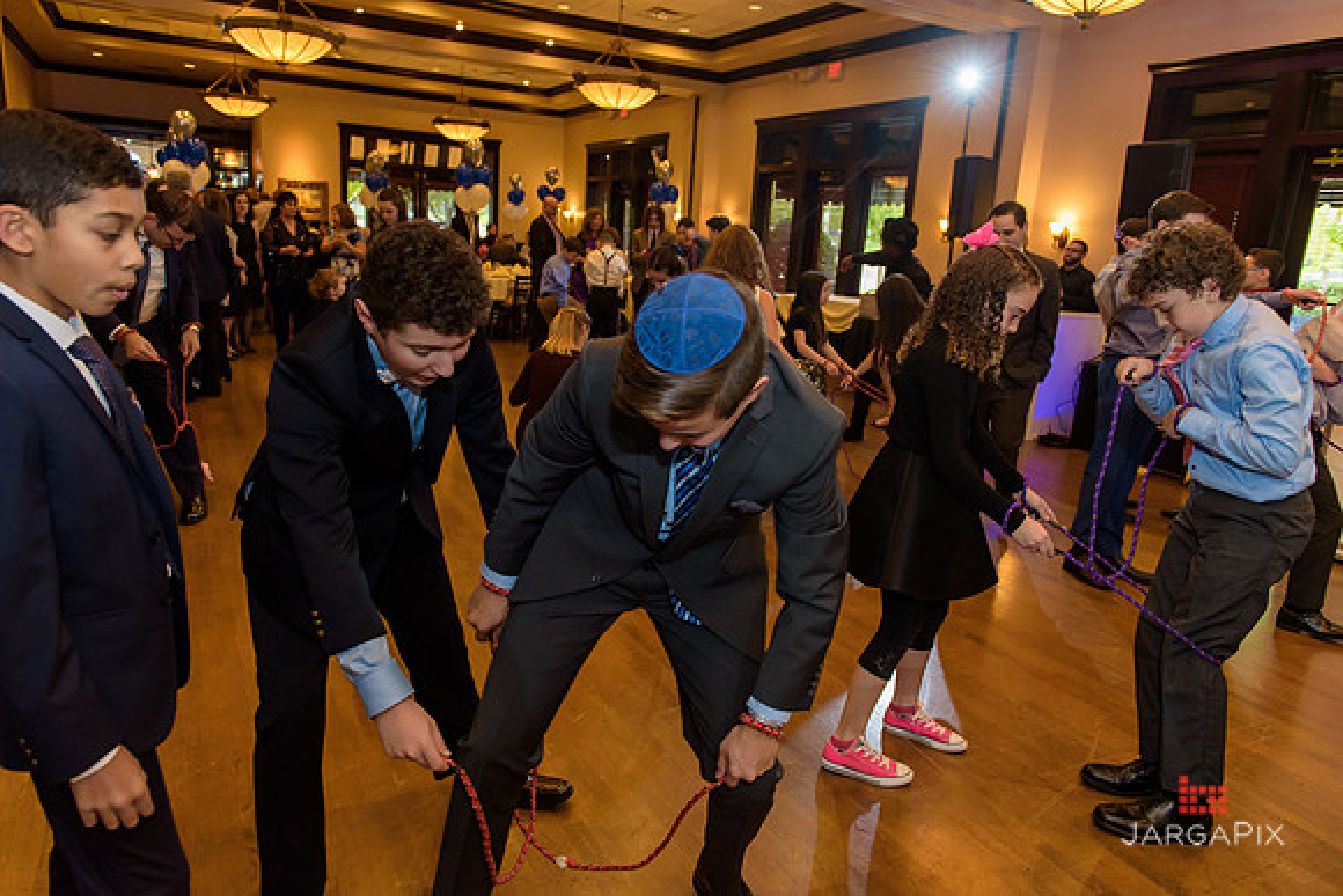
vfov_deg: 53.2
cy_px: 448
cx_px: 672
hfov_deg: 73.7
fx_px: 896
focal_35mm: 24
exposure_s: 1/125
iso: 1250
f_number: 3.2
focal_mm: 24
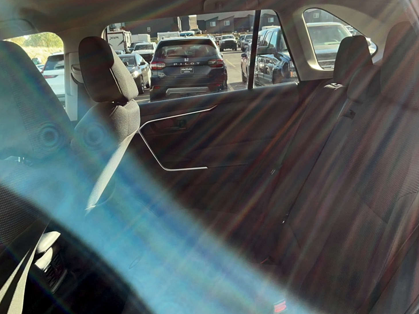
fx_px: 399
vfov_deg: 42.9
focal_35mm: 33
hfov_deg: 55.4
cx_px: 207
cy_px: 168
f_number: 1.8
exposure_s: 1/120
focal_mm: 3
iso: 25
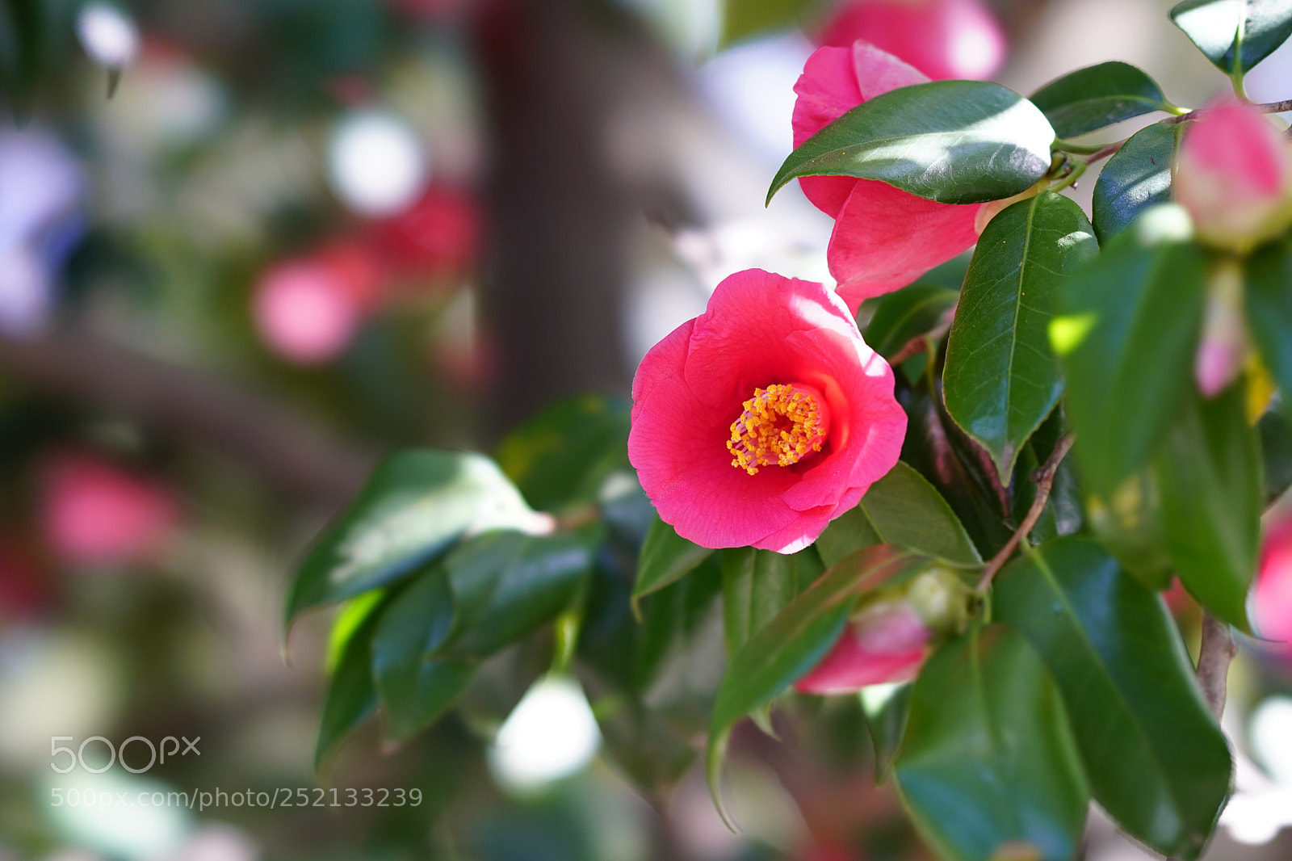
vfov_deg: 13.7
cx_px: 646
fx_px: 3588
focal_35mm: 100
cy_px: 430
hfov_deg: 20.4
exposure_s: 1/30
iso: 400
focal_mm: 100
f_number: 5.6
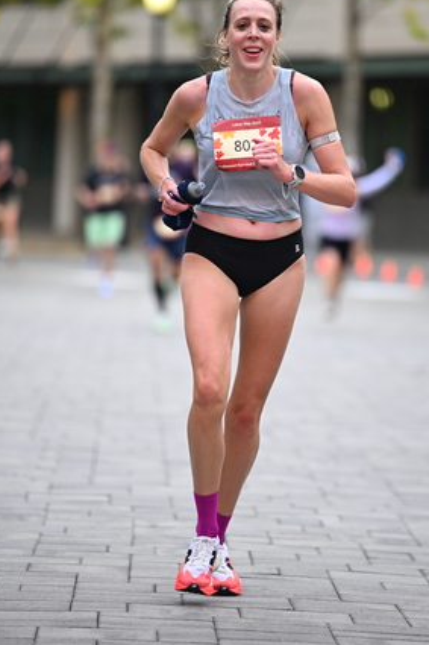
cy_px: 255
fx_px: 4633
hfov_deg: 5.3
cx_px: 246
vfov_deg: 8.0
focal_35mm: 259
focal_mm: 200
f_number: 2.8
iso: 1000
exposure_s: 1/1600
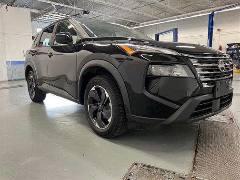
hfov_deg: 67.3
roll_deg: +0.5
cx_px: 120
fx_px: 180
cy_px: 90
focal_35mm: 26
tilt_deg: -9.3
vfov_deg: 53.1
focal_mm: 5.7
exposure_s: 1/60
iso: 160
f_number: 1.5
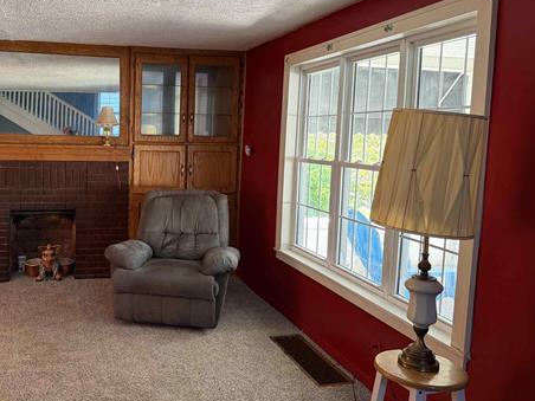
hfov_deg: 52.7
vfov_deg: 41.7
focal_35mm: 34
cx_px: 170
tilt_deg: -4.1
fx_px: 525
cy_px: 172
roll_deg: -0.2
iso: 250
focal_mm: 6.76
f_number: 1.78
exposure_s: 1/60
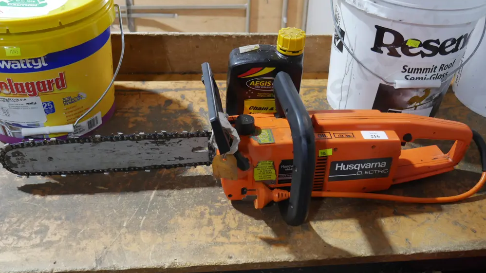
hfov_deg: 52.8
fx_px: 490
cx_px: 243
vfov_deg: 31.1
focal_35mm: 38
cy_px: 163
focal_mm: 17
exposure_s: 1/60
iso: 1000
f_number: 4
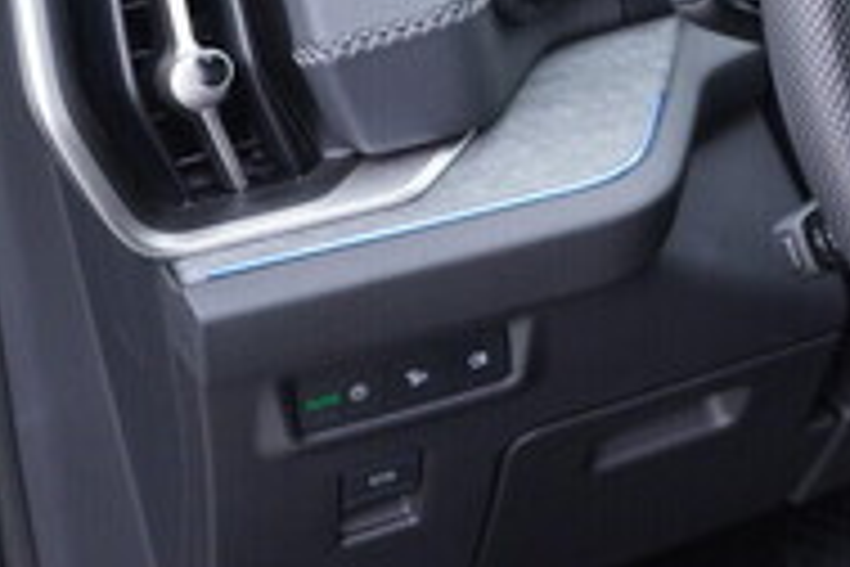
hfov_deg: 17.7
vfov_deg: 12.8
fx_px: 2479
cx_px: 1232
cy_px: -43
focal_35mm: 105
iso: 250
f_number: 2.8
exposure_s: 1/40
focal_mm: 24
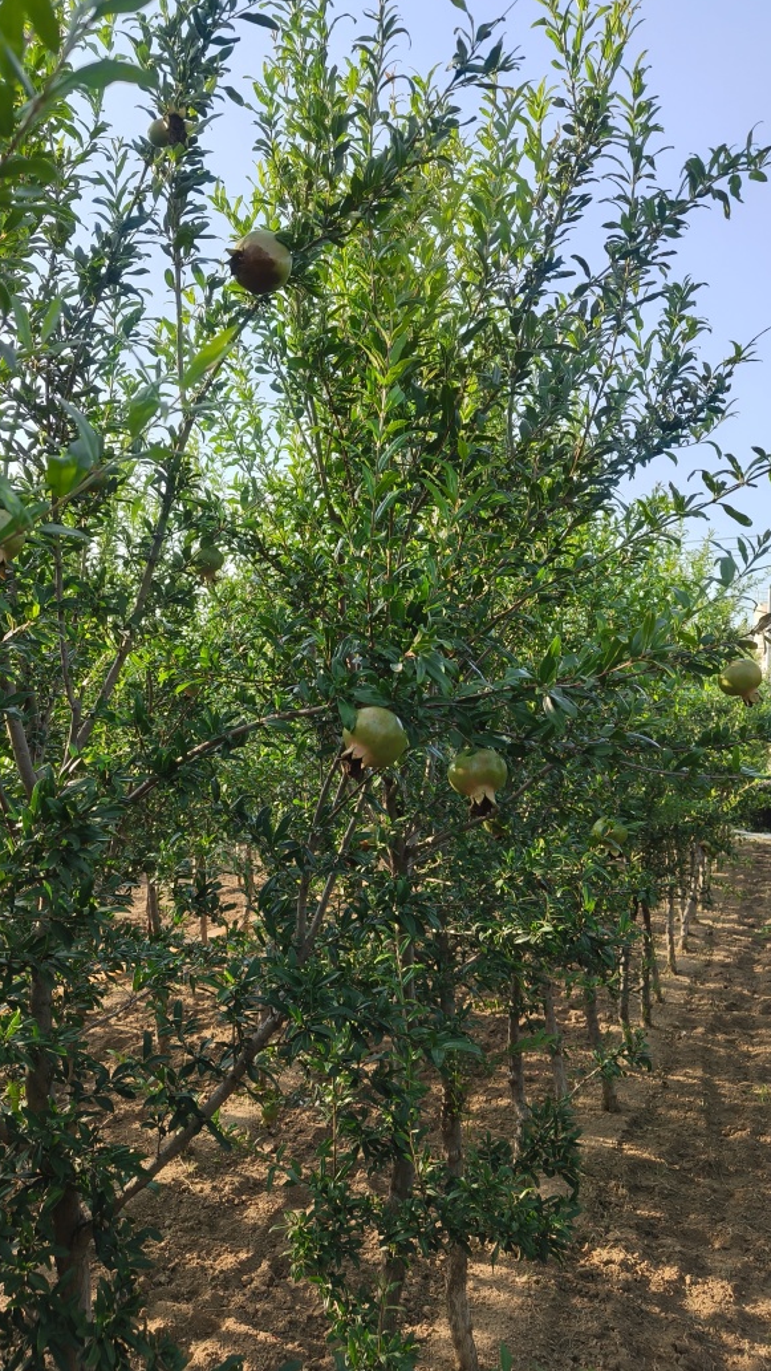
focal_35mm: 27
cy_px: 667
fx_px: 981
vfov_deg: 69.8
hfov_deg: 42.7
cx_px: 304
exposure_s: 1/1117
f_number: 1.8
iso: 50
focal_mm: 5.59
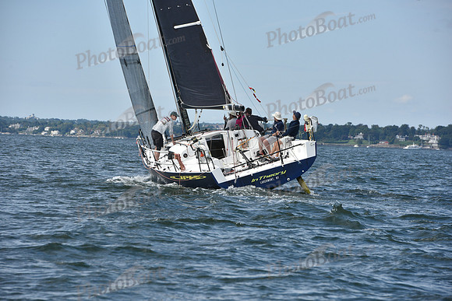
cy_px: 150
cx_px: 226
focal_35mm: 200
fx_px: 2512
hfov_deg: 10.3
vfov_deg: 6.9
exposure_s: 1/1000
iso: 320
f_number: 10
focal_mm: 200
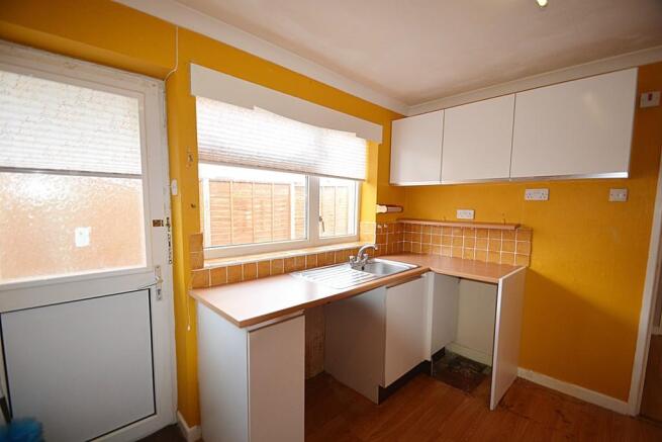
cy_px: 221
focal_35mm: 15
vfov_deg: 77.4
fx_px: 276
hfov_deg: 100.4
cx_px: 331
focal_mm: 10
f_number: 3.5
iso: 400
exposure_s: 1/125
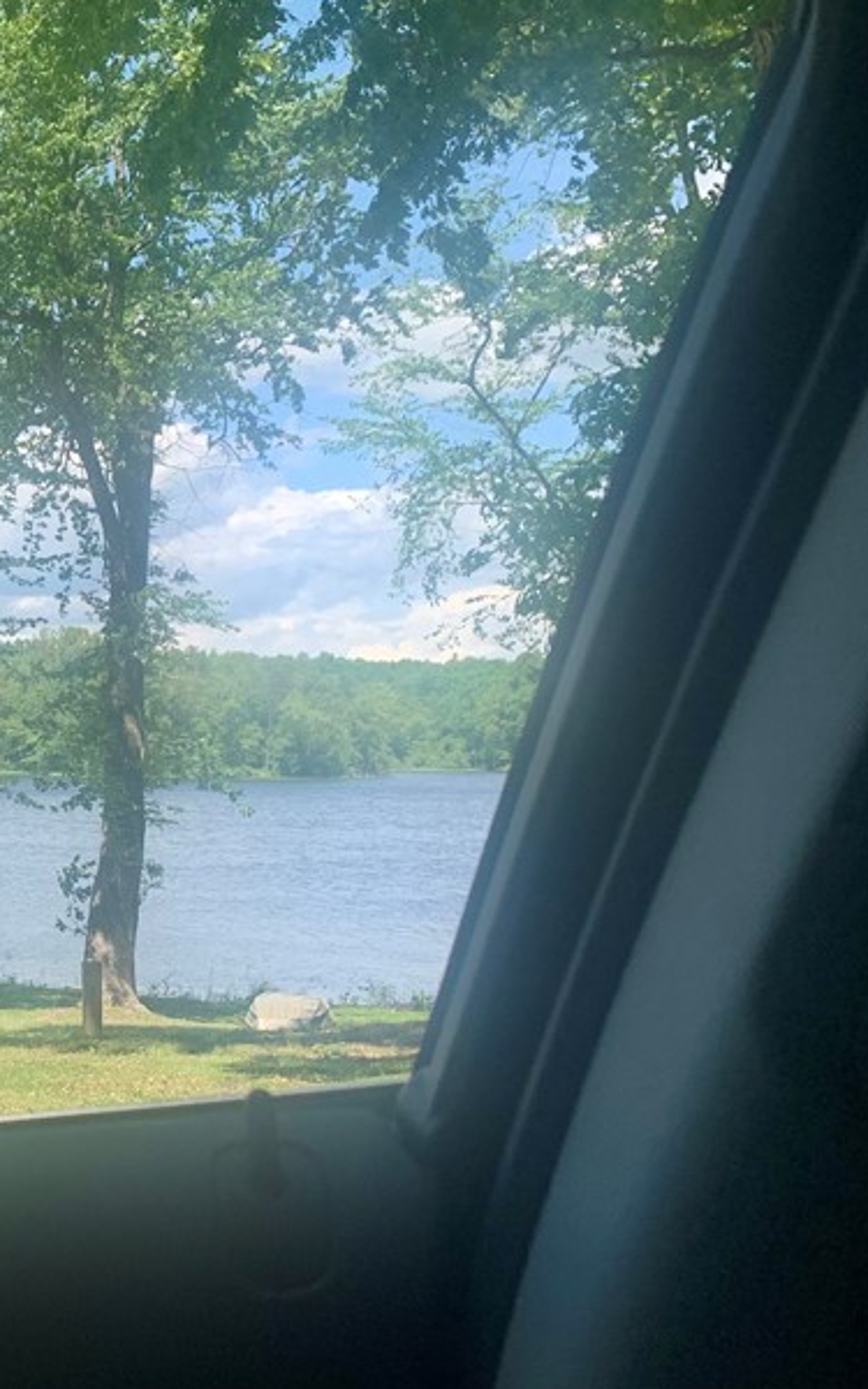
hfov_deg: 24.0
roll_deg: +0.0
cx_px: -266
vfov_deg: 42.6
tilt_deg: +2.5
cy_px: 755
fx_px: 1779
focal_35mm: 47
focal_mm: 4.25
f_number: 1.8
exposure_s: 1/1748
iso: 25
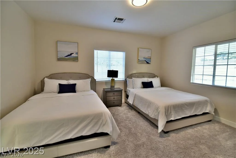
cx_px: 118
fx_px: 98
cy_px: 79
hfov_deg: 100.4
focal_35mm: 15
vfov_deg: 77.3
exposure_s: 1/60
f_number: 2.8
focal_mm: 15
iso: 1250
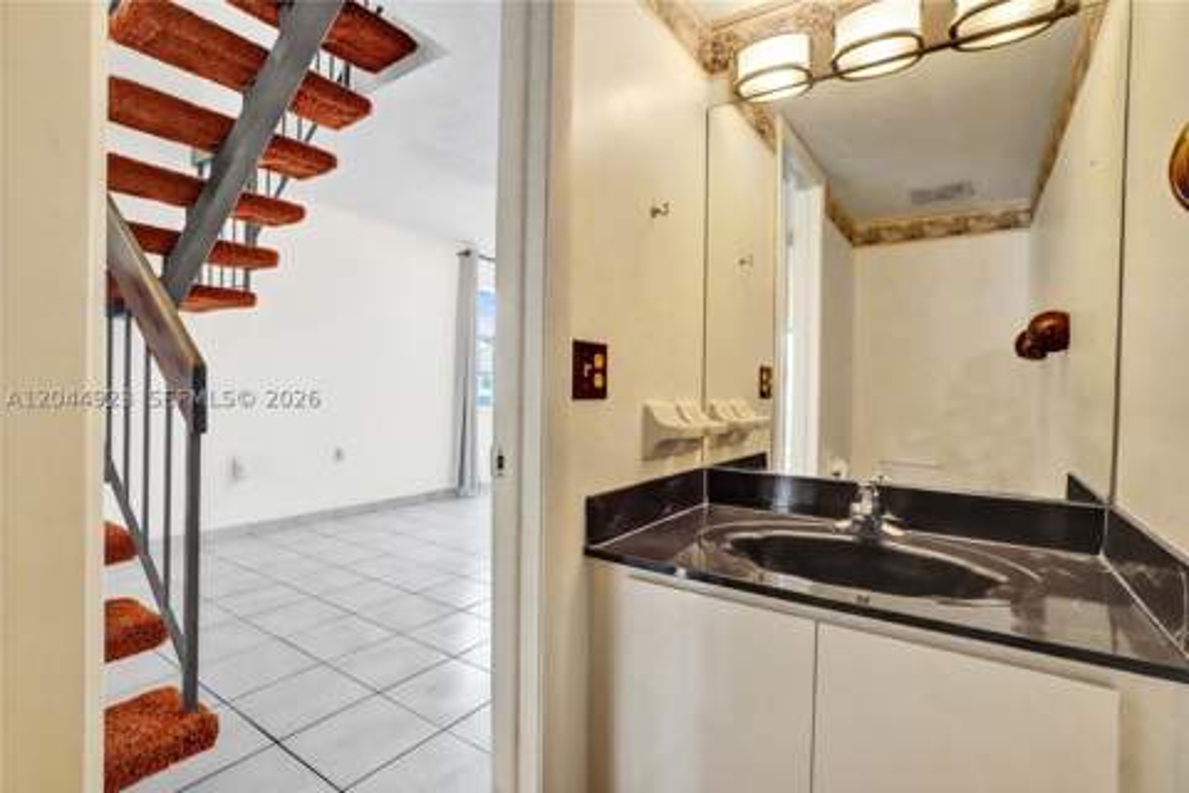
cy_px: 396
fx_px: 528
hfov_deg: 96.7
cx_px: 594
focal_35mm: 16
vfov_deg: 73.7
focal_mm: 16
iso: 16000
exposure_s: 1/250
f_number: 8
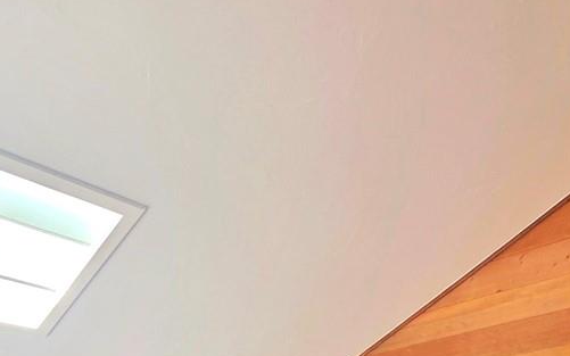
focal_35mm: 44
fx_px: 683
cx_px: 382
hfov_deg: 44.6
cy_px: 616
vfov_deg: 21.2
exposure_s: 1/120
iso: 32
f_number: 1.9
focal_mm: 2.2
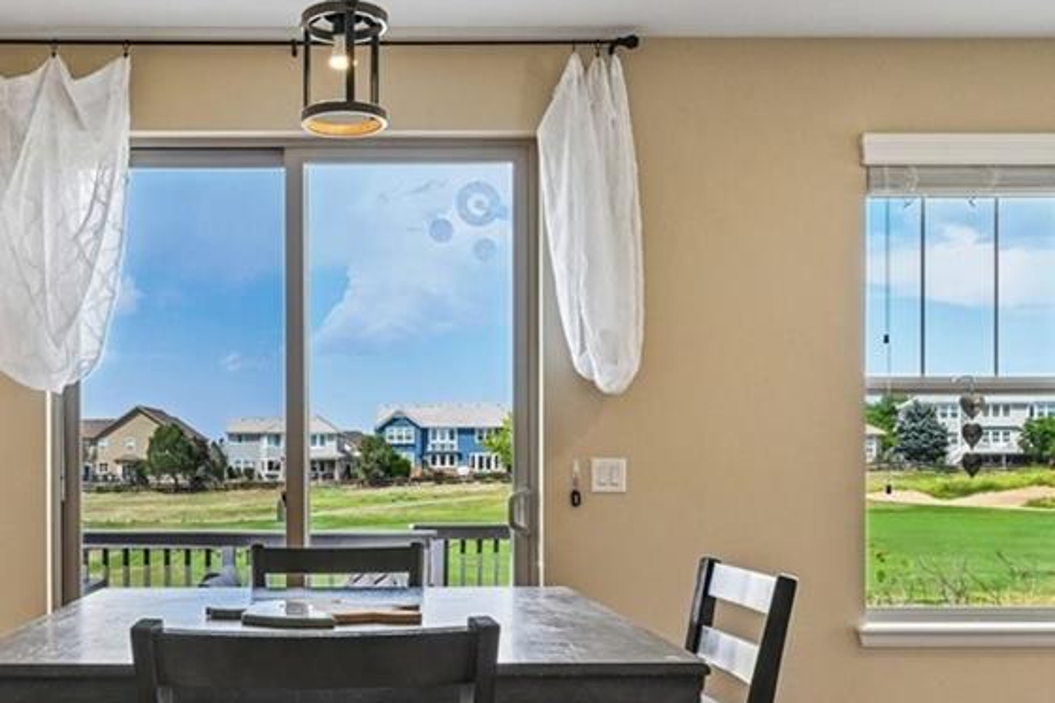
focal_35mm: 40
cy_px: 456
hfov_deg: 47.5
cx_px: 332
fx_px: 1172
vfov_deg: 33.2
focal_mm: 14
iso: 100
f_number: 10
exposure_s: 1/15
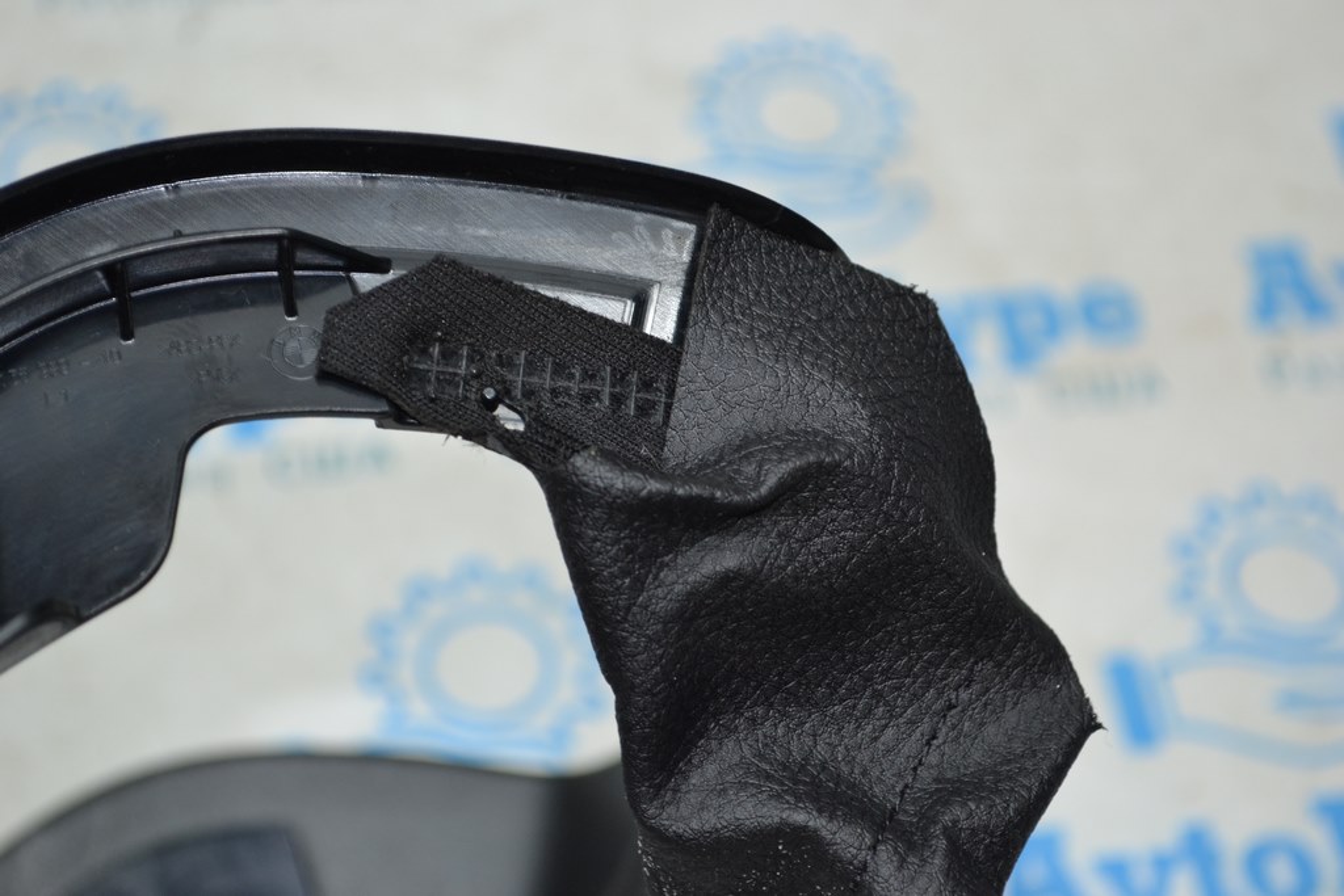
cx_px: 672
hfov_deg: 24.6
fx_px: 3080
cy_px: 448
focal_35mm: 82
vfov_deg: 16.6
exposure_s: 1/60
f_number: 5.6
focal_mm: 55
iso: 450
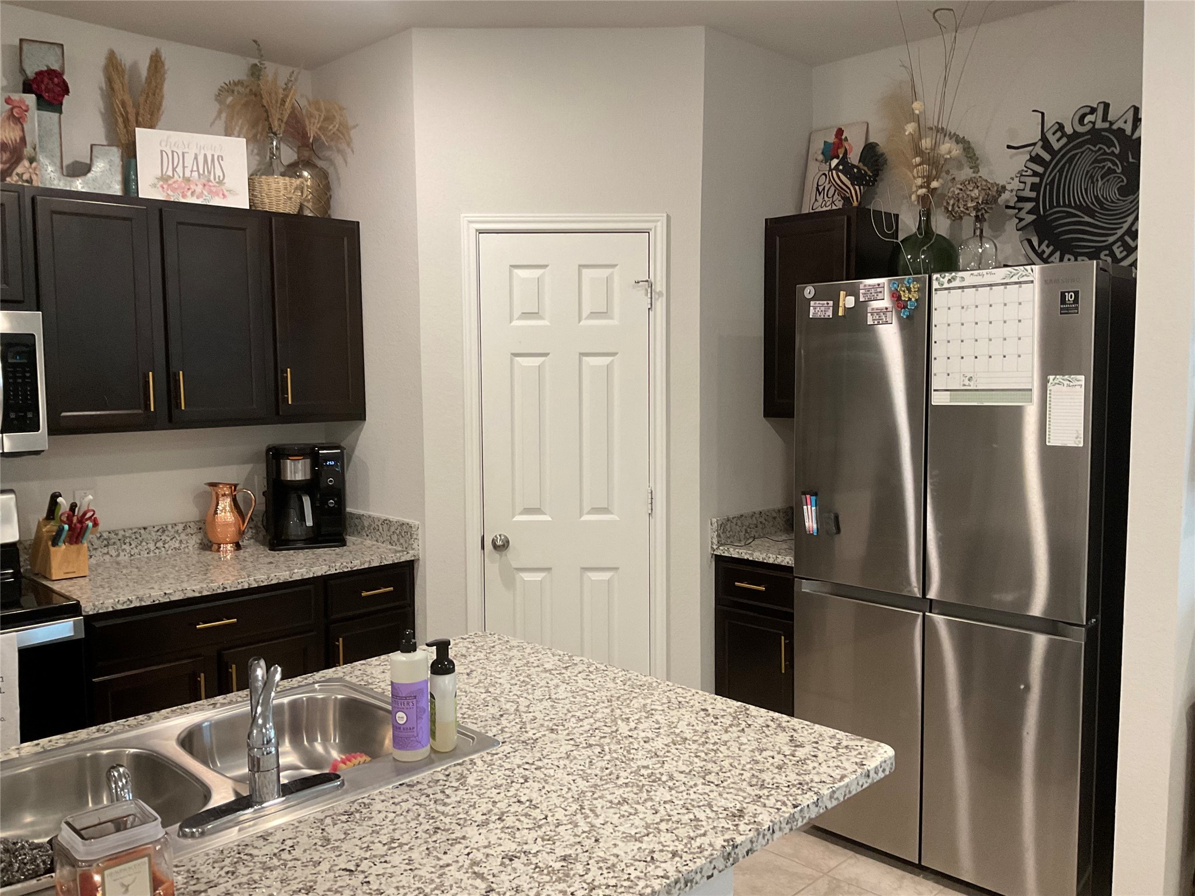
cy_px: 448
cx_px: 598
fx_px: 1001
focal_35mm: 29
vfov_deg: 48.2
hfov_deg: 61.7
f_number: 1.8
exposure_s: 1/60
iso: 125
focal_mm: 3
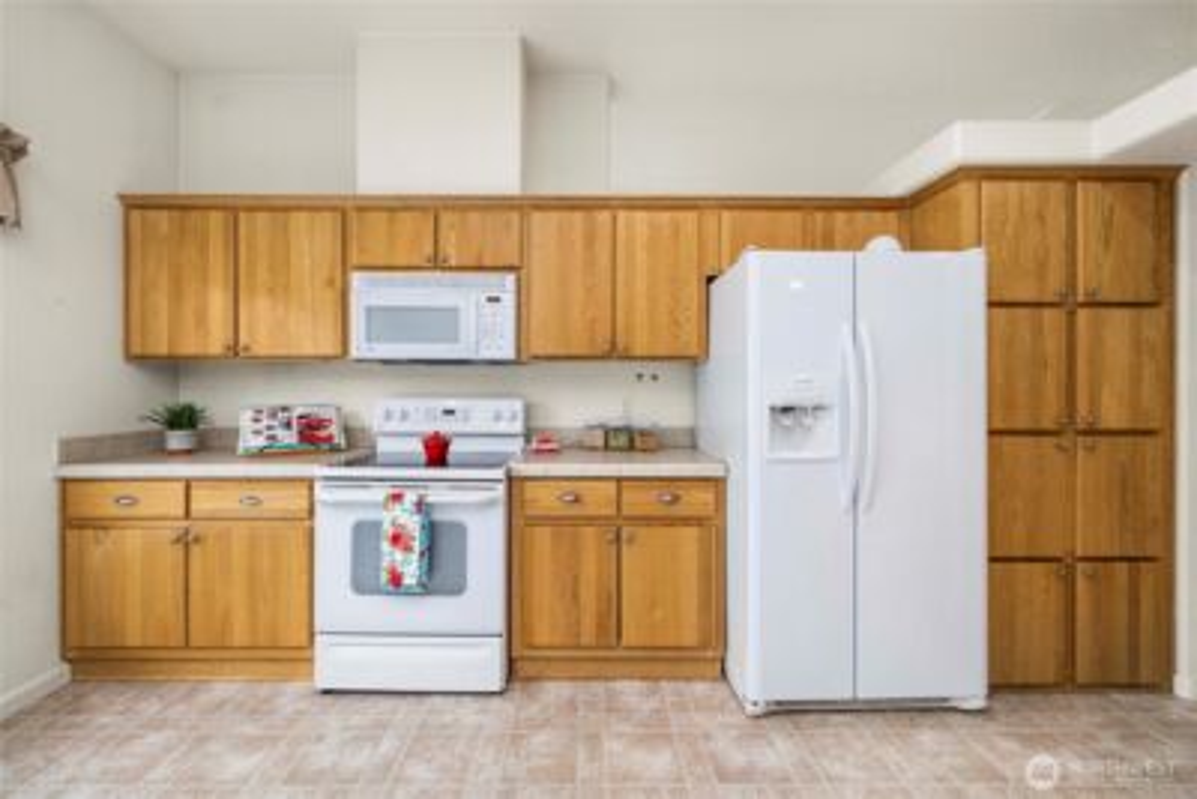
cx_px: 598
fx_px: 466
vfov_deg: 81.3
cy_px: 400
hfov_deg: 104.2
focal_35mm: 14
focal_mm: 14
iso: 160
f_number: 7.1
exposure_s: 1/60
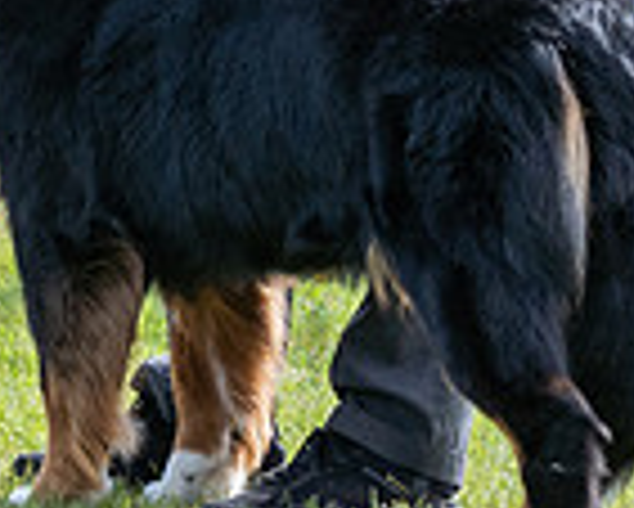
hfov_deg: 1.9
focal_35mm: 1016
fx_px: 19077
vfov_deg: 1.5
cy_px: -403
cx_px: 91
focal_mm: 200
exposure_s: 1/1250
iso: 640
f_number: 5.6
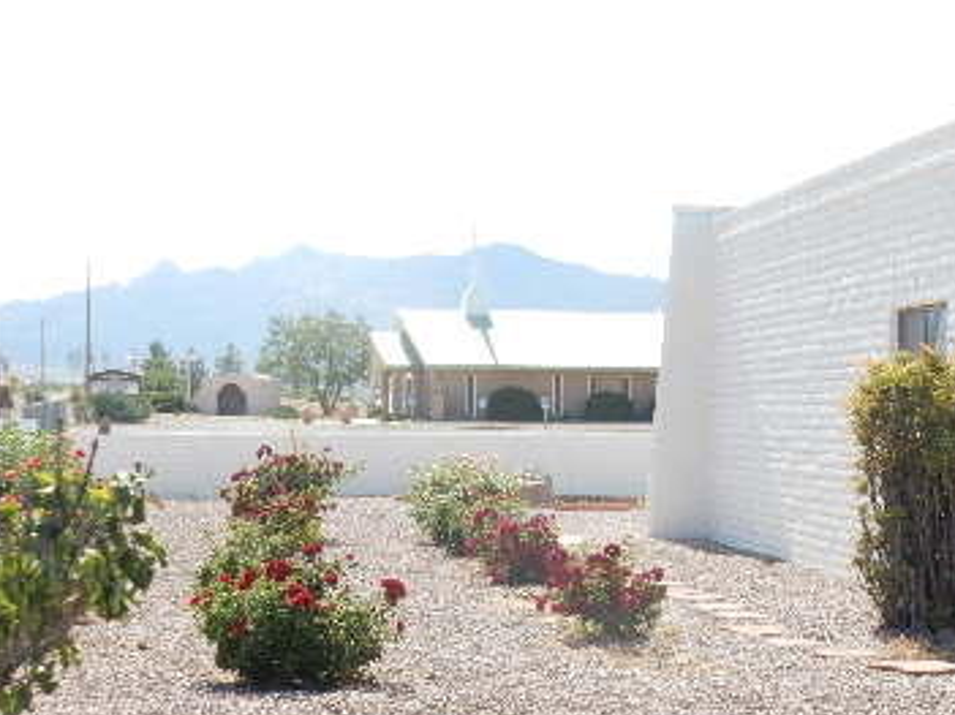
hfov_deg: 21.0
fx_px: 2565
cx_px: 650
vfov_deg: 15.8
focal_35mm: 93
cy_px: 582
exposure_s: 1/500
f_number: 4.5
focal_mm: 9
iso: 125
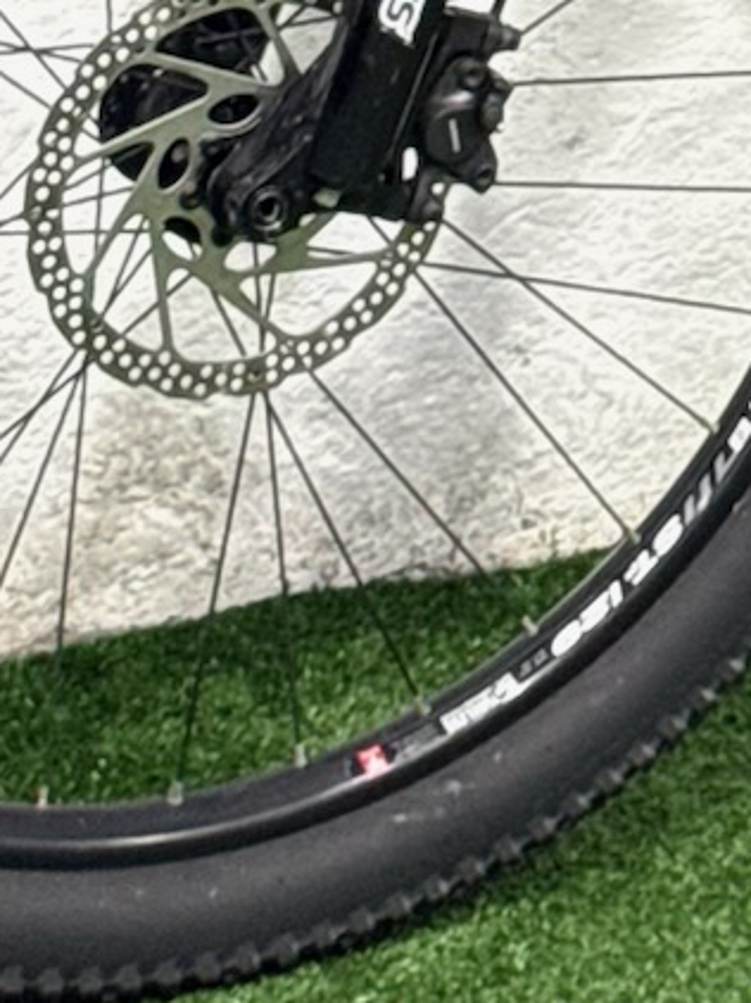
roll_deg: -1.9
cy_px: -1257
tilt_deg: -8.6
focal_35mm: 233
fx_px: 6747
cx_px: 1165
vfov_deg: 8.0
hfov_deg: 6.3
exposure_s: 1/40
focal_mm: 6.76
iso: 200
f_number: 1.78
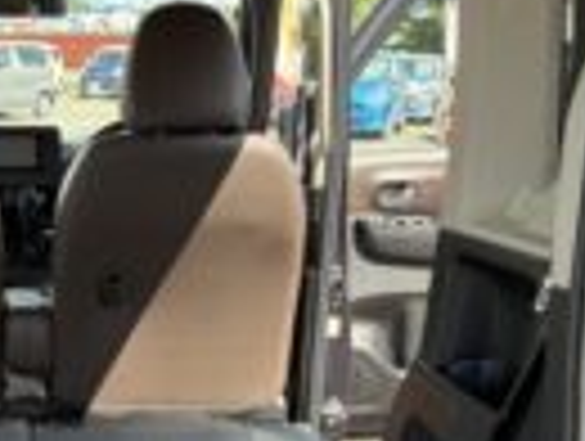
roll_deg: +1.2
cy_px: 448
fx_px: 1185
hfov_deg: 26.8
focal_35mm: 70
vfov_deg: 20.4
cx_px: 63
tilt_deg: -18.7
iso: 64
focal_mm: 5.96
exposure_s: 1/348
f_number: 1.6
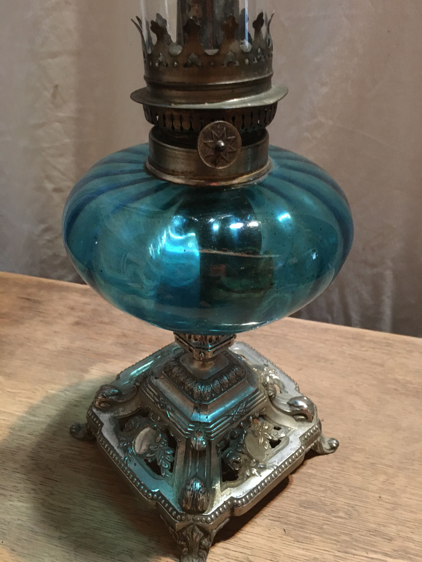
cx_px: 211
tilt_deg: -34.1
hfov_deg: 48.2
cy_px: 281
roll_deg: -2.5
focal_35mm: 29
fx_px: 471
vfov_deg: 61.7
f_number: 2.2
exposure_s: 1/17
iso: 400
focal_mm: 4.15
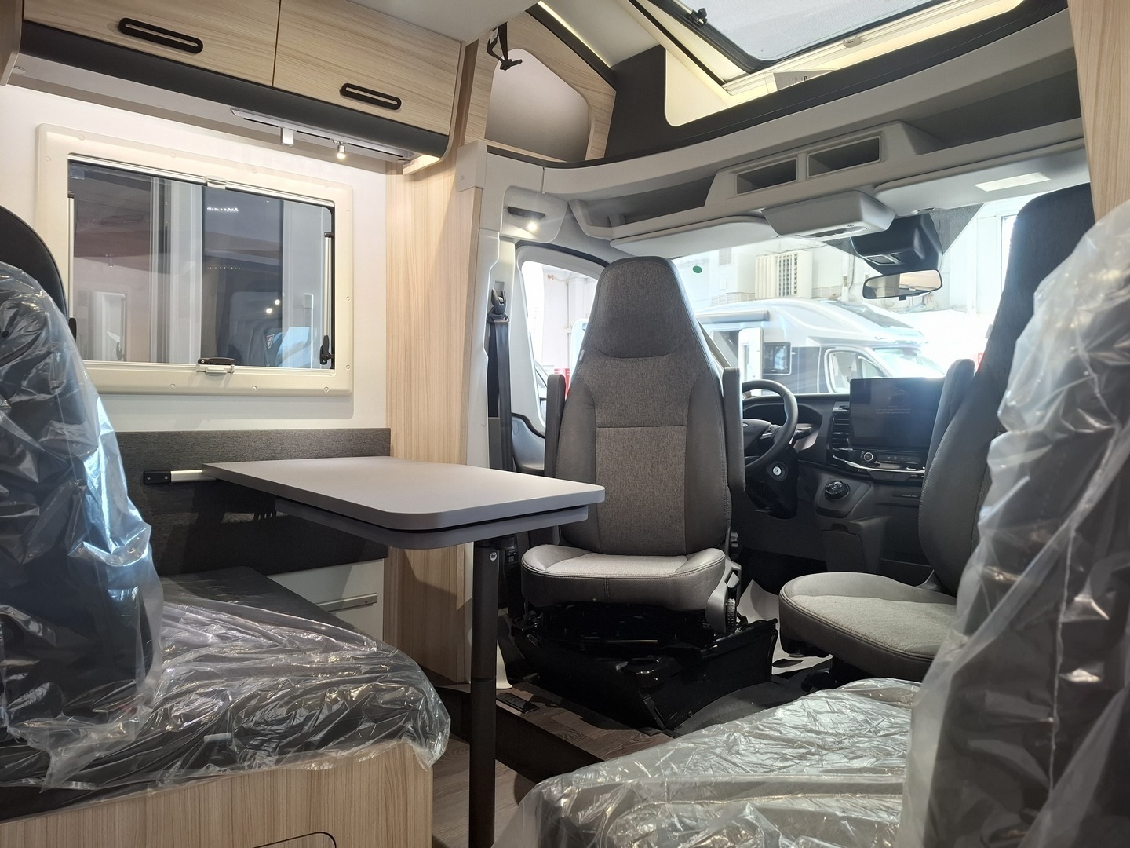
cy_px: 424
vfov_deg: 58.9
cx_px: 565
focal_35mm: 23
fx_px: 751
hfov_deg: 73.9
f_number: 1.8
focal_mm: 5.54
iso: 320
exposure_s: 1/50
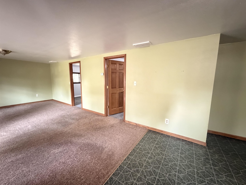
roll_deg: +0.0
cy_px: 92
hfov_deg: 102.1
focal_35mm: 14
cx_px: 123
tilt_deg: -6.6
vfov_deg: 85.7
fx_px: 99
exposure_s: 1/30
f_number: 2.2
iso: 2500
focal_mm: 2.22
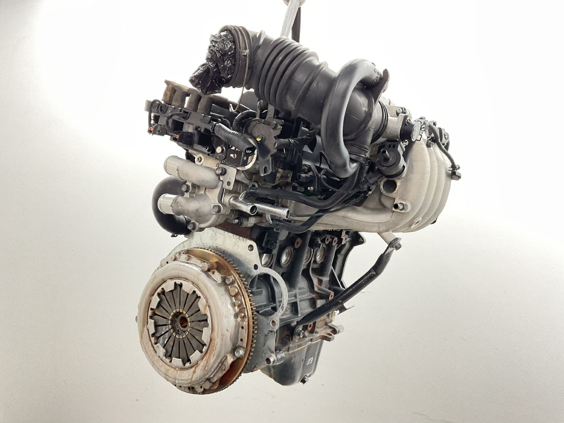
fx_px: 472
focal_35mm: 29
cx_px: 282
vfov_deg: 48.2
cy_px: 212
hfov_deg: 61.7
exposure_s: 1/50
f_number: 1.8
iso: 160
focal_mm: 3
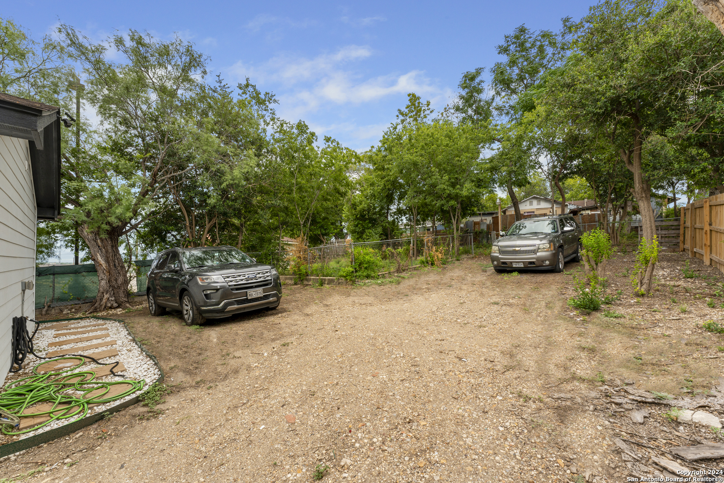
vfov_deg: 81.2
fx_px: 282
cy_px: 242
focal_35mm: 14
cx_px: 362
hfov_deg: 104.3
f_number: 11
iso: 200
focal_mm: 14
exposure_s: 1/20
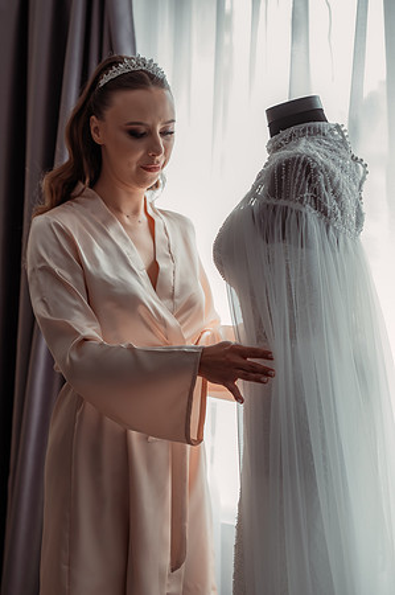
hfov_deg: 16.0
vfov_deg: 23.9
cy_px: 298
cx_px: 198
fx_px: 1402
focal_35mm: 85
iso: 1600
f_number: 3.2
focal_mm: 85
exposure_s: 1/400
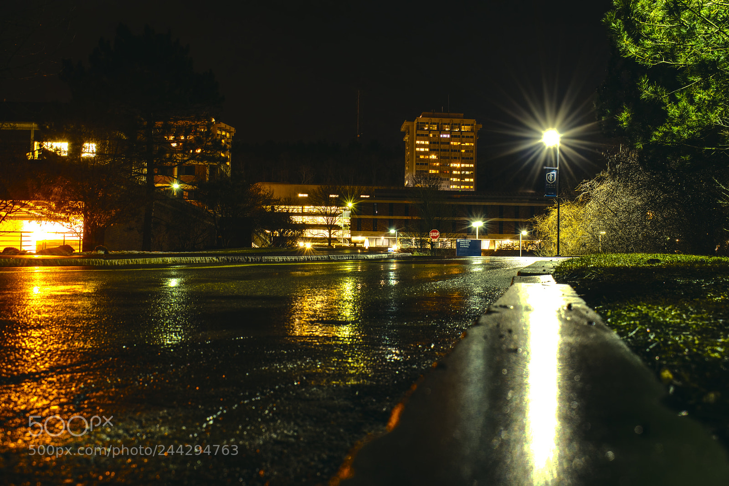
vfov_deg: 28.9
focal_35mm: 46
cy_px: 243
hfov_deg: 42.3
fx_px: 941
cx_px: 364
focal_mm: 31
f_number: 10
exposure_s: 10
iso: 500
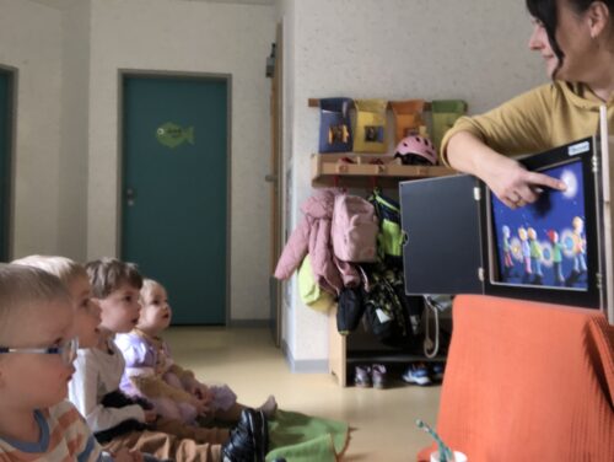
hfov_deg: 56.8
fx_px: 568
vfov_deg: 44.2
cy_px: 231
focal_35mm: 32
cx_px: 307
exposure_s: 1/50
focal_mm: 2.87
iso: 50
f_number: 2.2
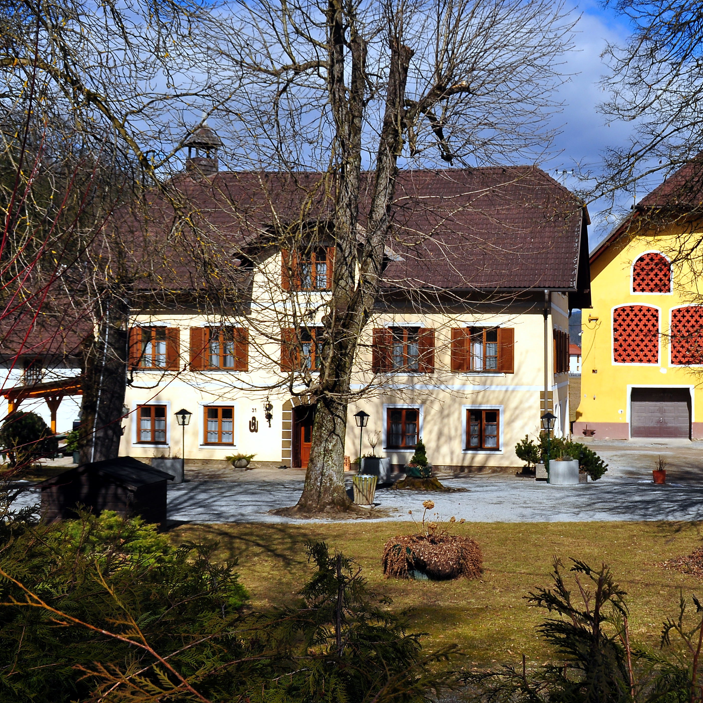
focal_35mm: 54
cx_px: 477
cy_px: 350
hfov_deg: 31.4
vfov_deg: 31.6
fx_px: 1241
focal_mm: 28
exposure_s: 1/800
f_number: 11
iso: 200
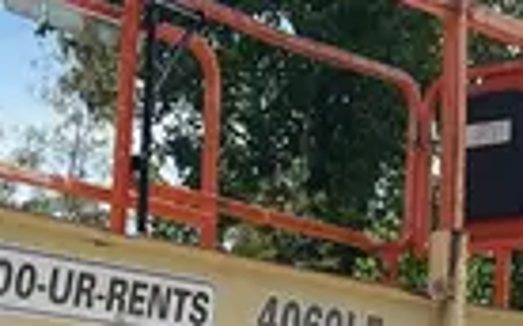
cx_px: 30
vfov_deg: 8.5
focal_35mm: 146
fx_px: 2079
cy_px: 661
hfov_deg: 14.2
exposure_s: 1/4149
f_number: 1.6
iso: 50
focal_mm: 5.1
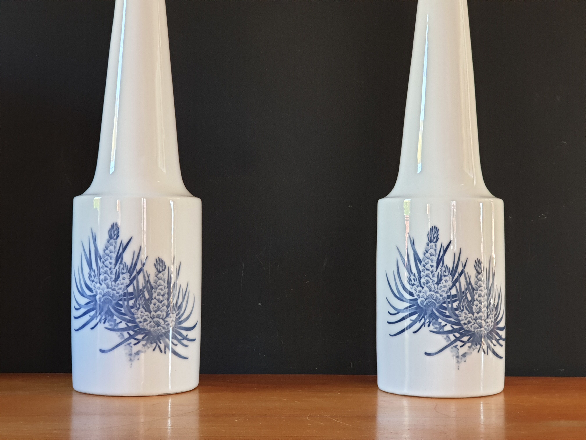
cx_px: 293
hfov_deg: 36.8
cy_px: 220
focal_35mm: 52
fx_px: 880
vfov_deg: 28.0
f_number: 2.4
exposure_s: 1/15
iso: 200
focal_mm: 6
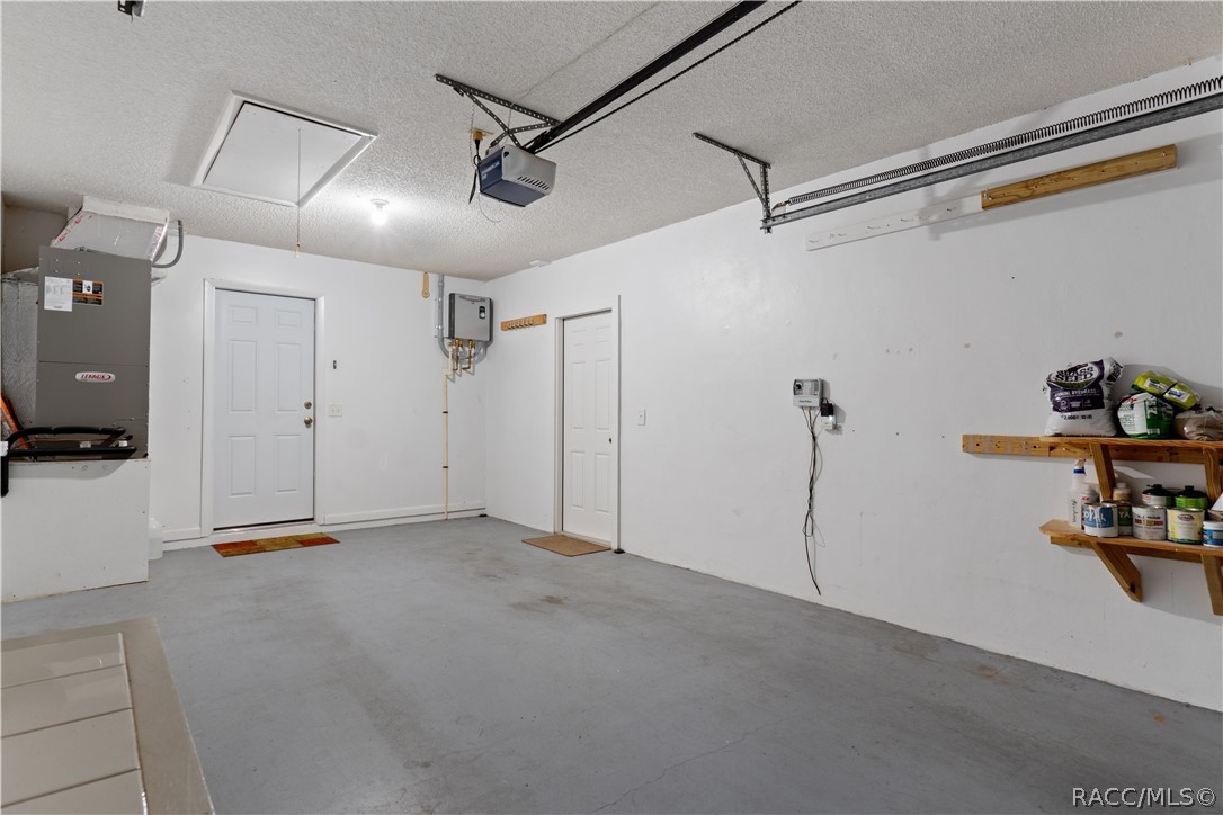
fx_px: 611
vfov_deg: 67.4
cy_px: 408
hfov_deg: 90.0
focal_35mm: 18
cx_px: 612
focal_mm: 12
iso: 320
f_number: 8
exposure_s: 1.6
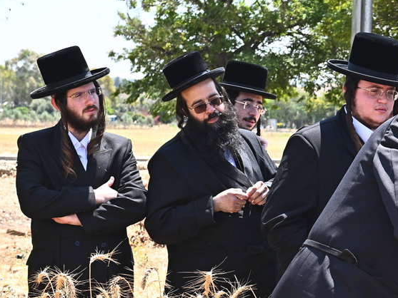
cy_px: 220
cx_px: 414
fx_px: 1334
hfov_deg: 16.6
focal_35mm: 116
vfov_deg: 12.7
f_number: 6.3
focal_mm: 48
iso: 160
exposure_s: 1/200
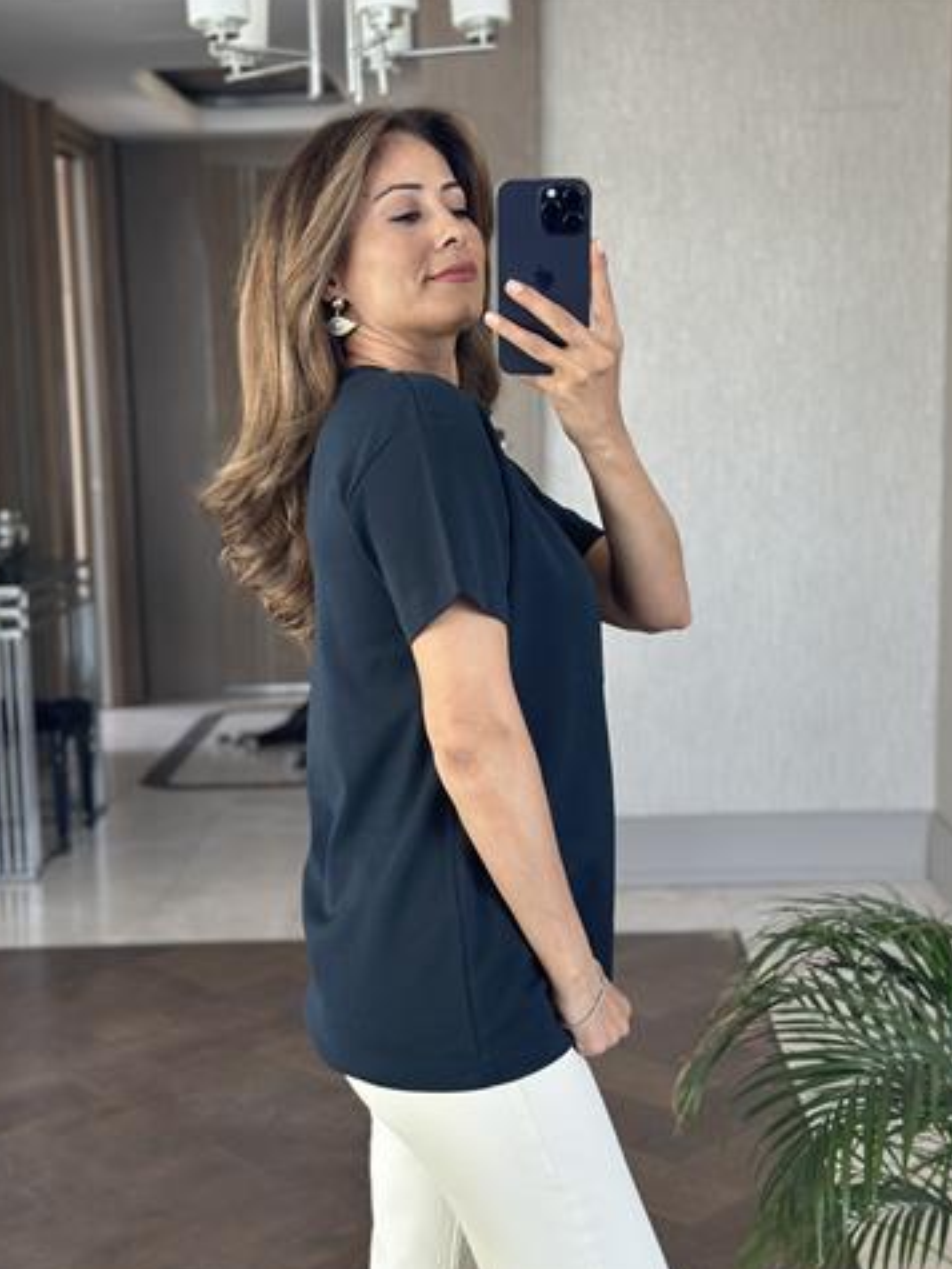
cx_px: 472
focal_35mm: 51
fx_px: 1870
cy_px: 658
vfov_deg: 37.5
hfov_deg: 28.6
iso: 125
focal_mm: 6.86
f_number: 1.78
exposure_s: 1/75
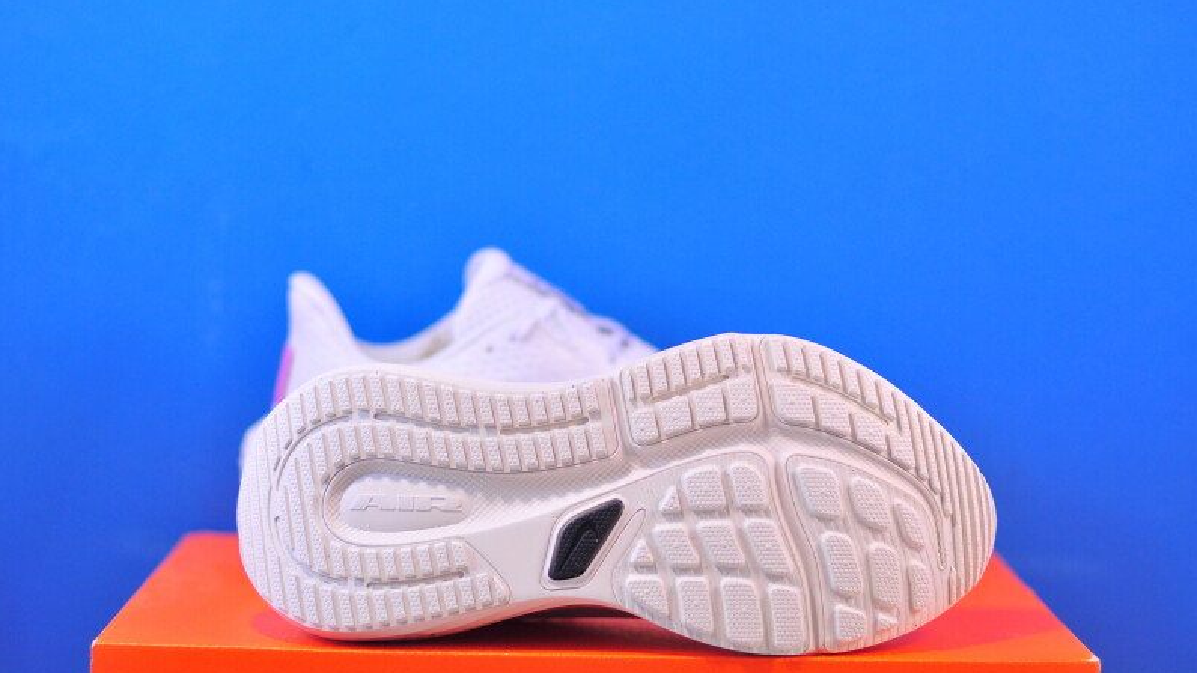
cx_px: 599
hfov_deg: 26.9
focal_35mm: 79
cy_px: 321
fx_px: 2507
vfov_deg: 15.3
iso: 250
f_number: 2
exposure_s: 1/320
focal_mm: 50
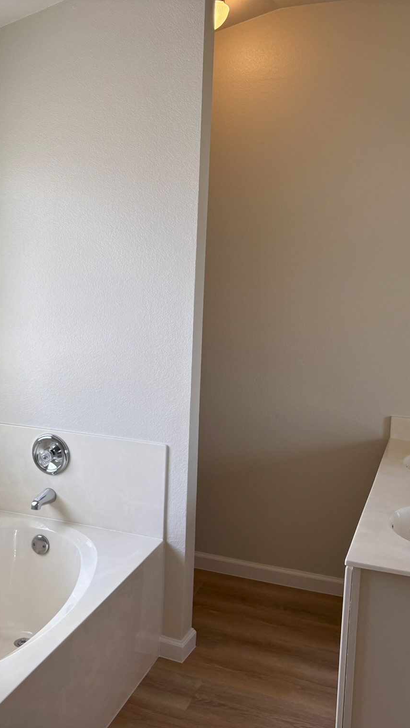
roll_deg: -0.3
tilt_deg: -8.7
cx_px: 135
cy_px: 365
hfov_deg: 30.9
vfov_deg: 52.8
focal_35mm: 38
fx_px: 734
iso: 40
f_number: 1.6
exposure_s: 1/148
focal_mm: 5.96
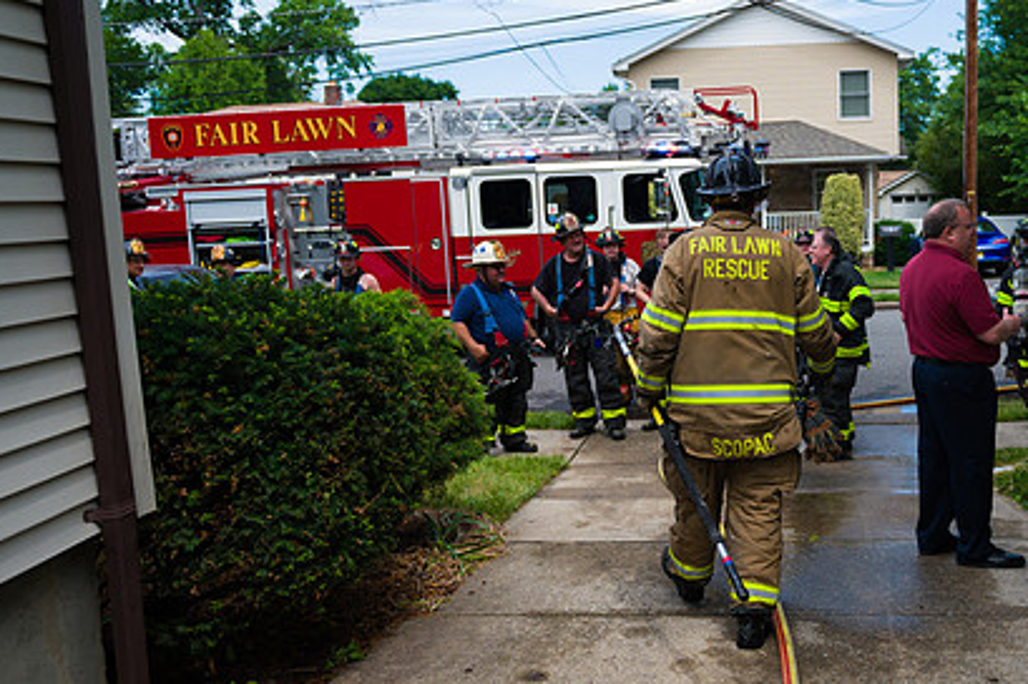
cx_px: 711
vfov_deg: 38.8
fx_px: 970
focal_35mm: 34
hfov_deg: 54.3
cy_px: 327
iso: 200
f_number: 3.2
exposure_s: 1/2500
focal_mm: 24
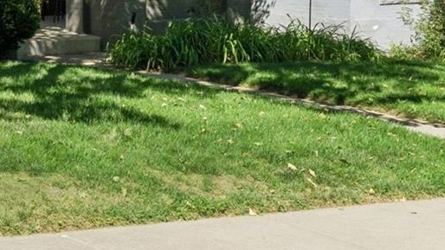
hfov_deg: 19.8
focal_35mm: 101
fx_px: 1192
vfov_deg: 11.3
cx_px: -98
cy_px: -167
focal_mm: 31
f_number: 9
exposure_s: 1/500
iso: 400
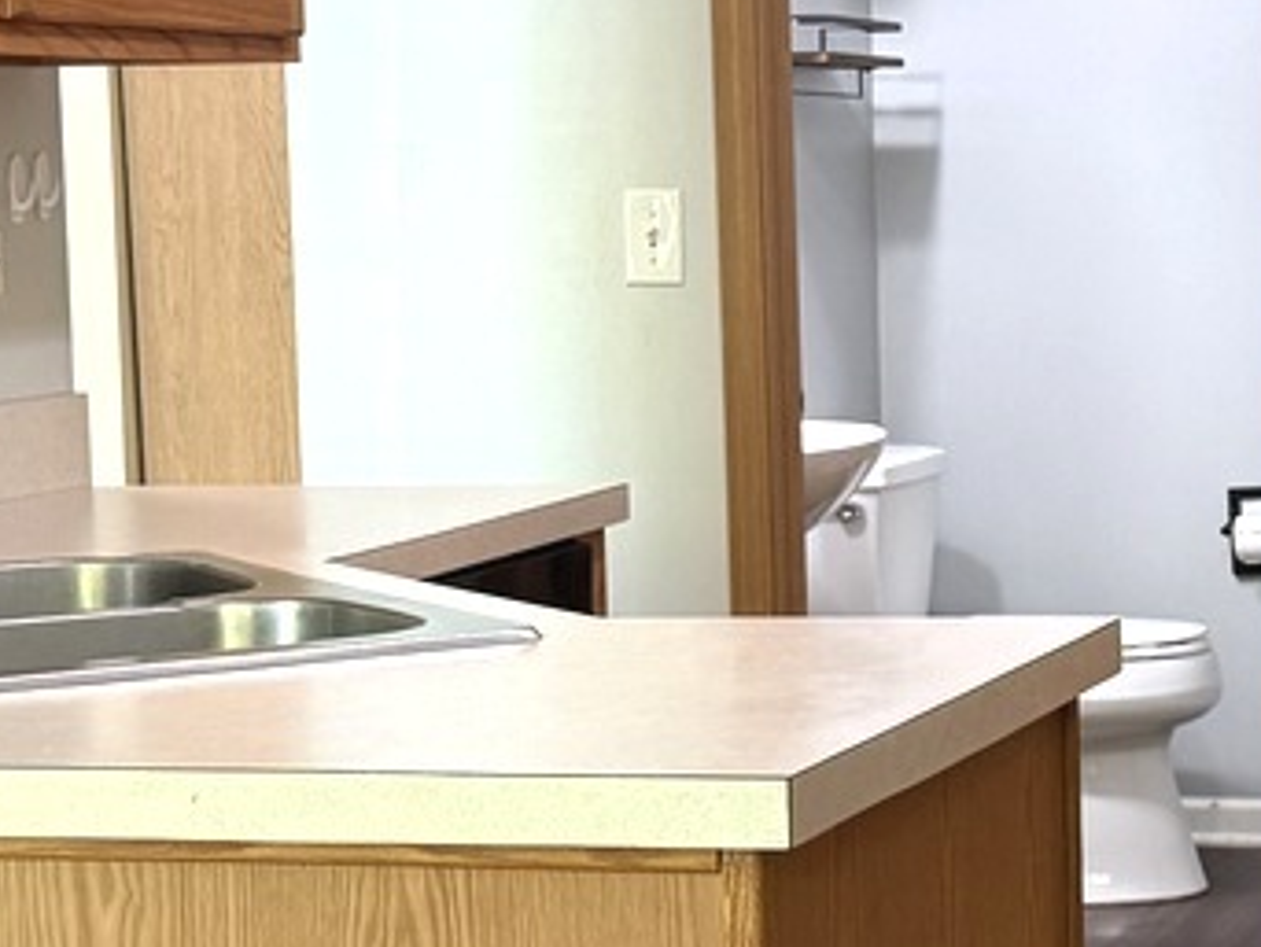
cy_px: 420
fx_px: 3682
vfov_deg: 14.7
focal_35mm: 101
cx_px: 1250
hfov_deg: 18.9
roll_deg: +1.1
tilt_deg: -3.5
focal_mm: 6.76
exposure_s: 1/60
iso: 320
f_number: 1.78
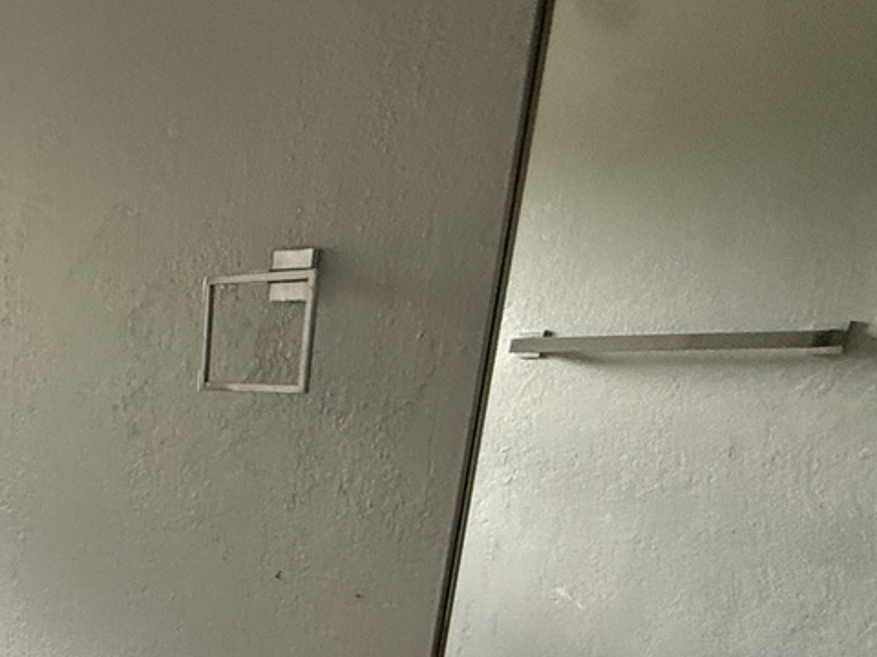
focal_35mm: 42
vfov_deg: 29.1
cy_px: 810
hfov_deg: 37.0
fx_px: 1064
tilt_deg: -23.1
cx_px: -106
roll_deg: +1.4
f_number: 2.2
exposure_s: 1/65
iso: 320
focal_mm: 2.22
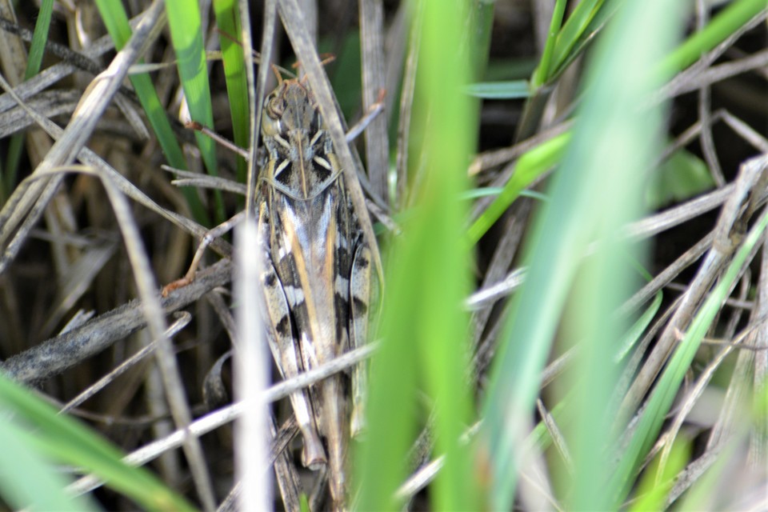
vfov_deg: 3.1
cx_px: 384
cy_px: 256
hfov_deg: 4.6
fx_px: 9599
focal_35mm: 450
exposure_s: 1/125
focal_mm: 300
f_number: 7.1
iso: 400
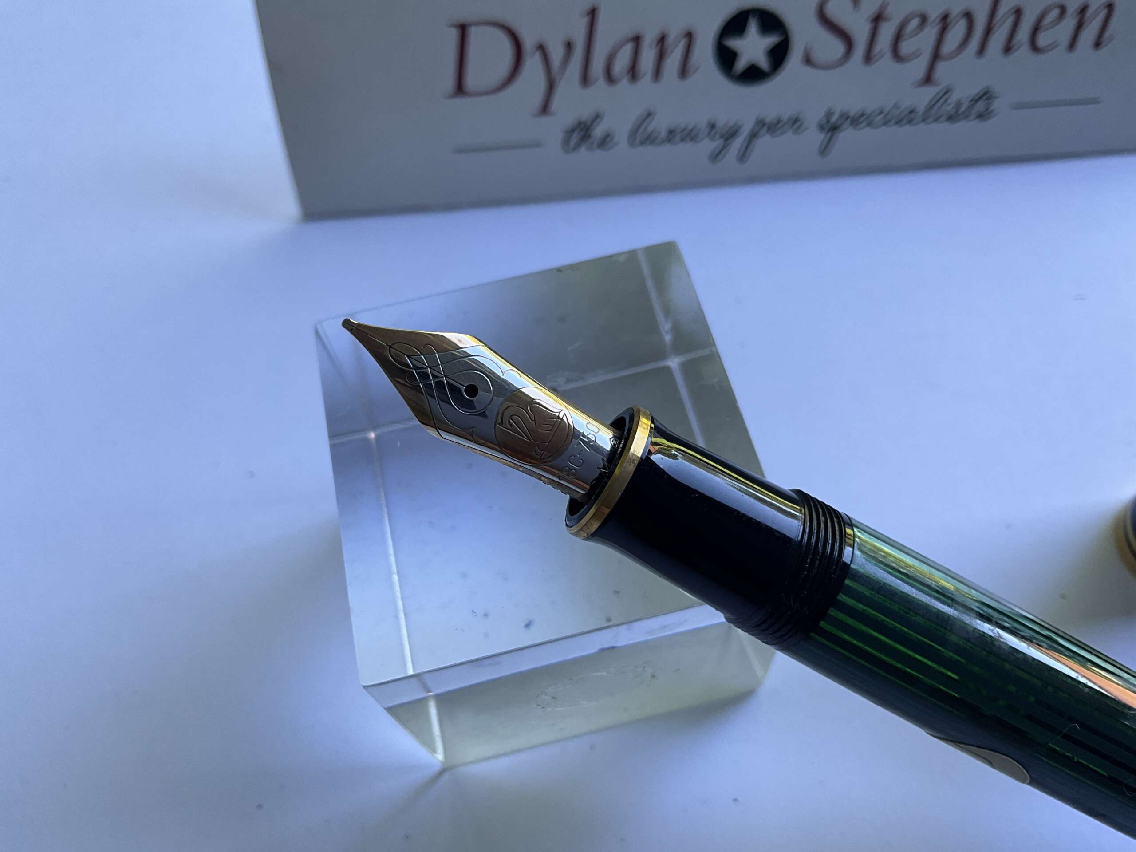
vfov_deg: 48.2
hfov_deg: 61.7
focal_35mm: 29
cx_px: 568
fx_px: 952
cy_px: 426
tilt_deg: -61.7
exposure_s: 1/122
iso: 40
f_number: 1.8
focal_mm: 3
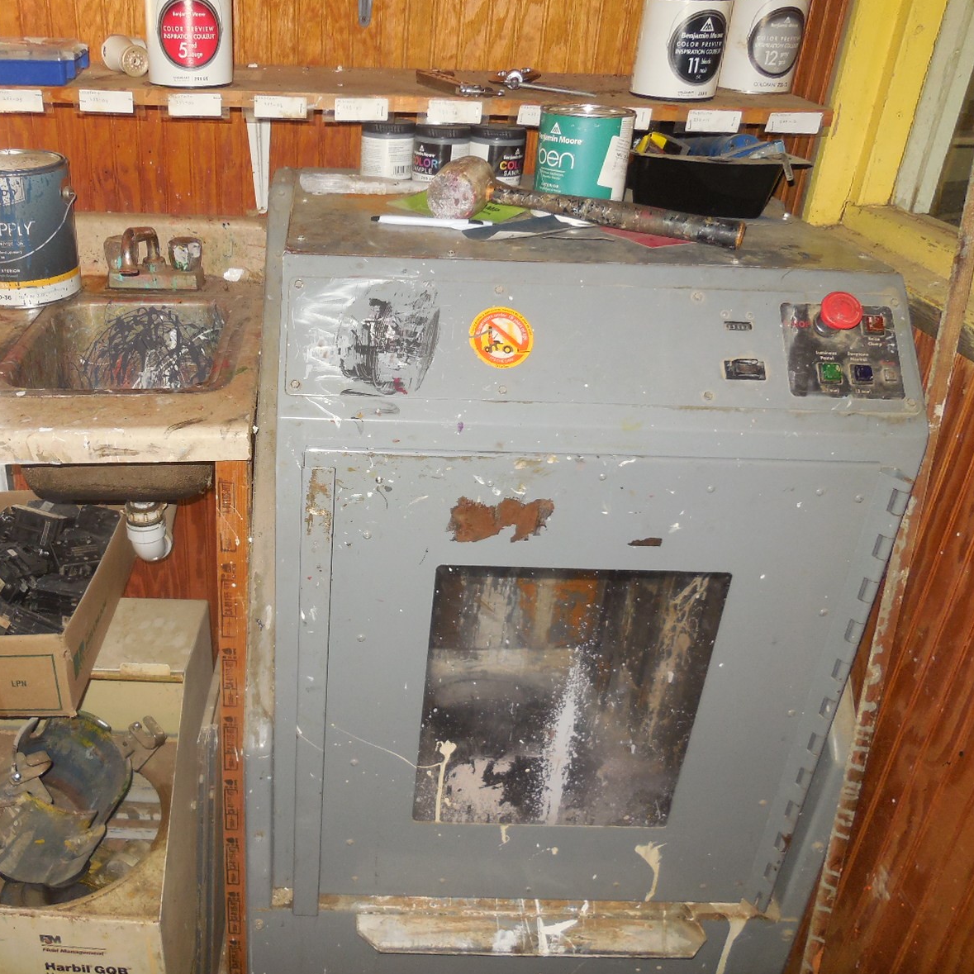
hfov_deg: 53.0
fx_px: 955
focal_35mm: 30
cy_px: 490
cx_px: 322
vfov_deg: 54.0
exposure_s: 1/25
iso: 200
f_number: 3.1
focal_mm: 4.5
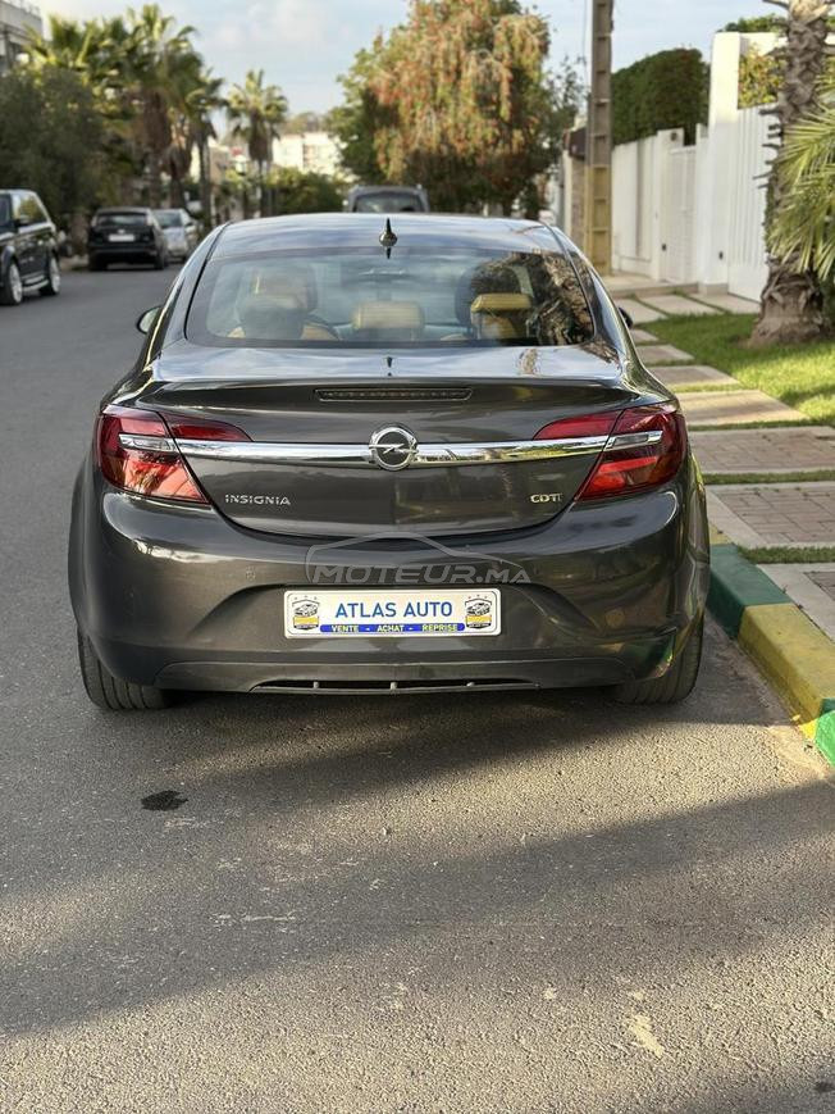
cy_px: 557
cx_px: 418
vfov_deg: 39.7
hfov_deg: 30.3
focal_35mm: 48
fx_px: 1543
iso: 80
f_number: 1.78
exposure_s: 1/1050
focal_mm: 6.86
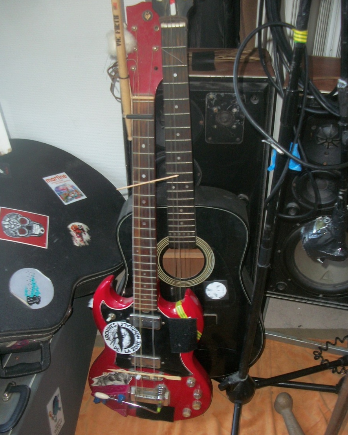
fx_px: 476
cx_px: 174
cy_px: 223
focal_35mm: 37
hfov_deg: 40.1
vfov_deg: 49.1
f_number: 3.1
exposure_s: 1/30
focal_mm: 6.3
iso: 160
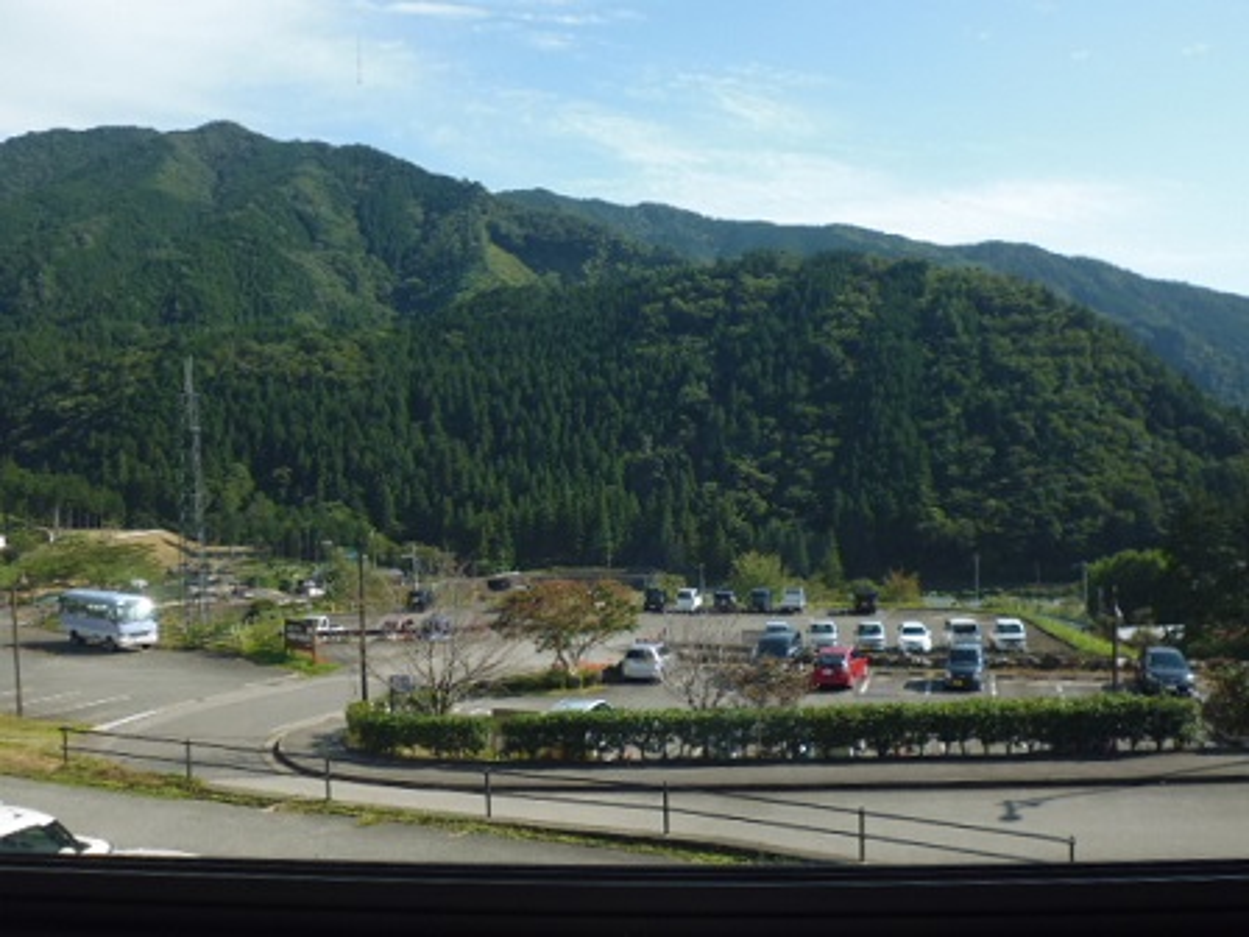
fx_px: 1263
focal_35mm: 35
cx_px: 624
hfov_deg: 52.6
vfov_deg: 40.7
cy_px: 468
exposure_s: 1/60
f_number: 10
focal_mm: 6.3
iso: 100
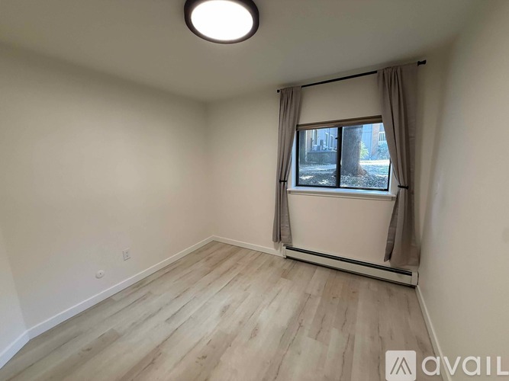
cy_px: 190
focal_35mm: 14
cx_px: 254
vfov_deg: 85.7
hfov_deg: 102.1
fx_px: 206
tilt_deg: -8.7
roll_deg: +1.2
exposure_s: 1/120
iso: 250
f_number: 2.2
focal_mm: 2.22
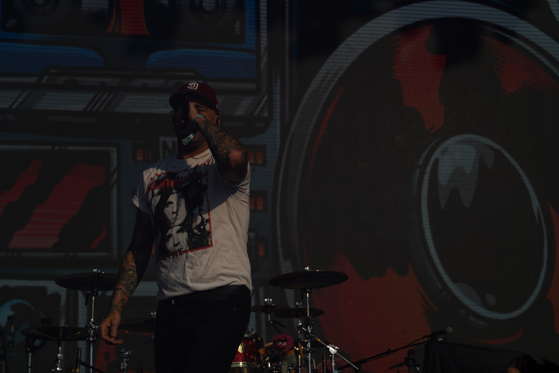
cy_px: 186
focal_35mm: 105
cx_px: 280
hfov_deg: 19.5
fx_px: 1630
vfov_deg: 13.0
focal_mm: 105
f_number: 8
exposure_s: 1/2000
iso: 100
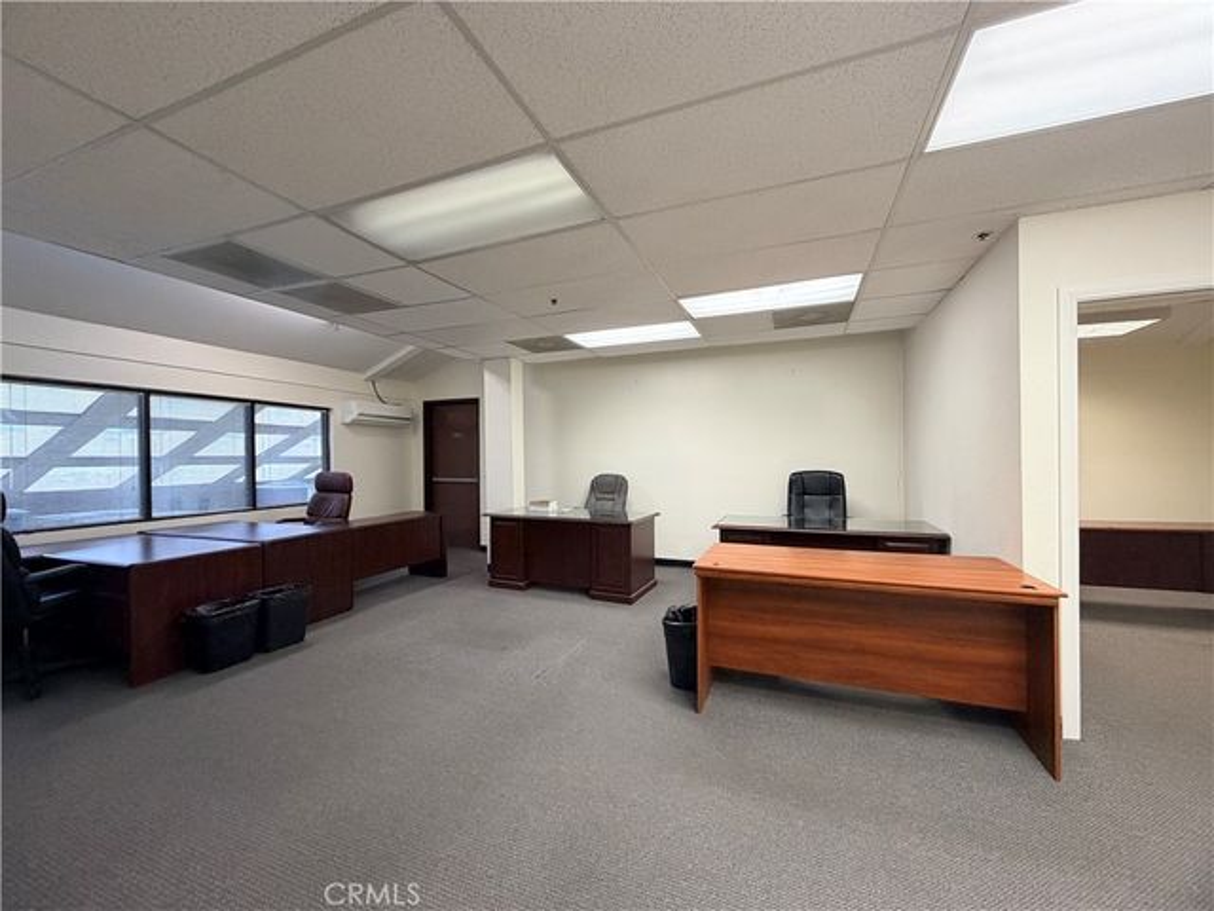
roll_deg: +0.9
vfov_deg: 85.7
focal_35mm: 14
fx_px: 491
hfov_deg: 102.1
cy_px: 456
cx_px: 607
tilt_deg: +0.3
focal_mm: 2.22
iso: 250
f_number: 2.2
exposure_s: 1/60
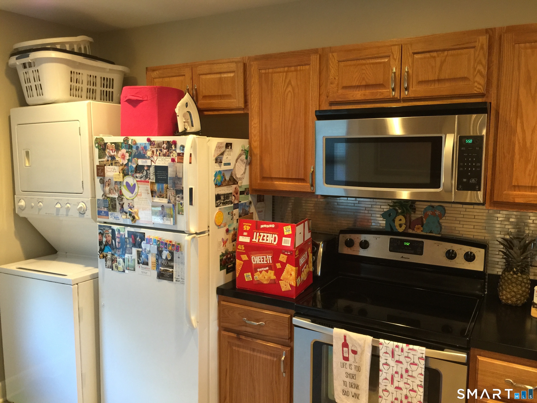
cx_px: 268
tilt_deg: -7.5
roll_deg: -1.0
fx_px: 450
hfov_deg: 61.7
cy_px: 202
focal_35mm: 29
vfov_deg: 48.2
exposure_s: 1/15
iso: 80
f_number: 2.2
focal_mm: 4.15
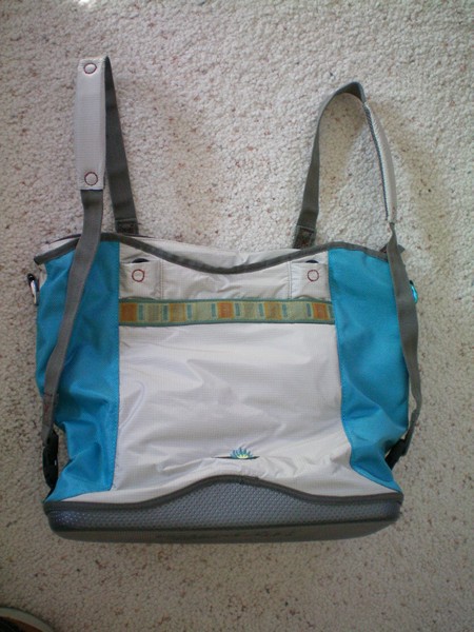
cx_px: 237
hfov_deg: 37.7
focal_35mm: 38
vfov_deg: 49.0
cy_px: 316
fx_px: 694
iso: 125
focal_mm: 6.3
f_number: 3.1
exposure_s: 1/60
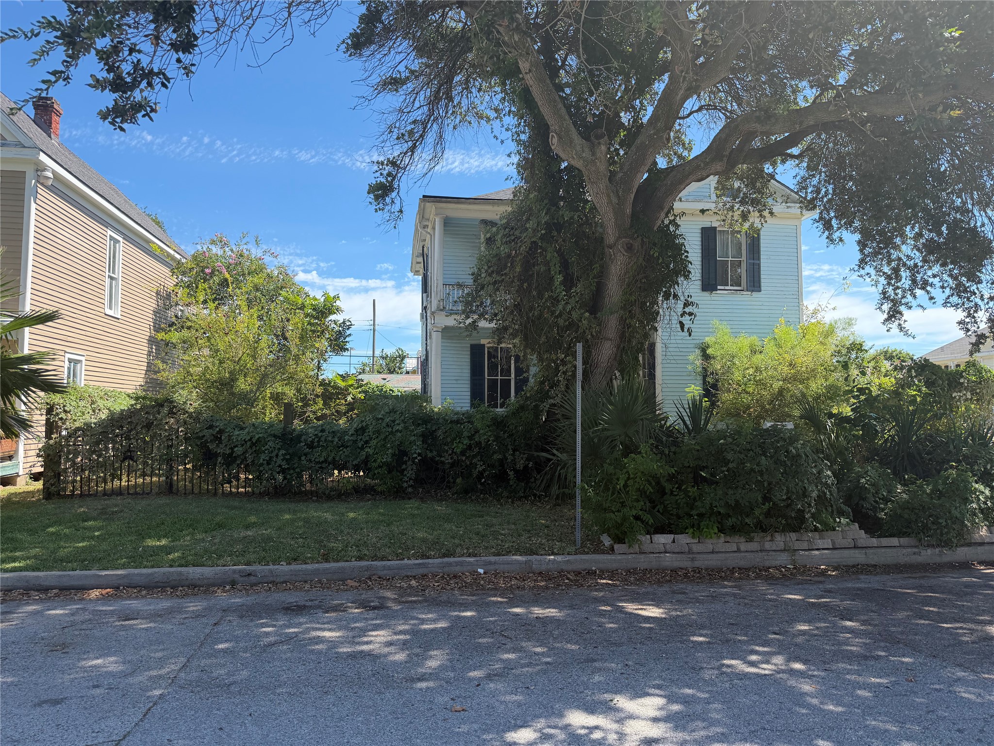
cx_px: 497
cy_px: 373
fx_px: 689
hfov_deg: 71.6
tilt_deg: +3.0
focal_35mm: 24
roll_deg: +0.0
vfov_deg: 56.8
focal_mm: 6.76
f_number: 1.78
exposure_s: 1/2525
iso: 100
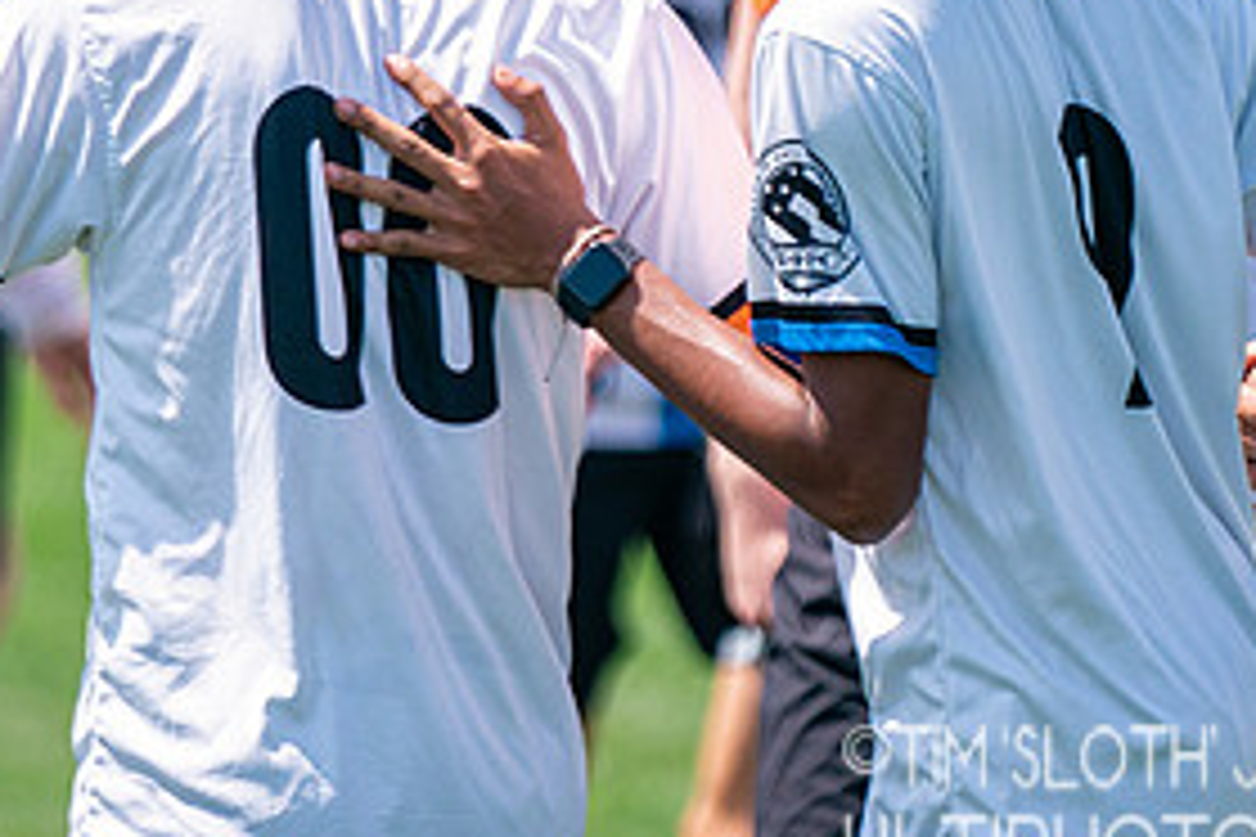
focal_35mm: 551
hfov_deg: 3.7
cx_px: 504
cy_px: 134
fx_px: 19222
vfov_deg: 2.5
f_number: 2.8
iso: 320
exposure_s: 1/4000
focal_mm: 200
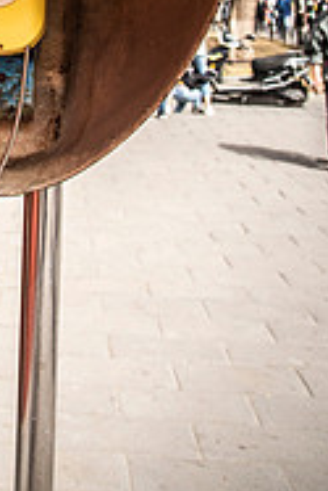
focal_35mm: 65
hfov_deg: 20.1
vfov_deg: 27.8
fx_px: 887
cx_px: -24
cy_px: -68
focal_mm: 27
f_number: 4.5
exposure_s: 1/1250
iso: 125
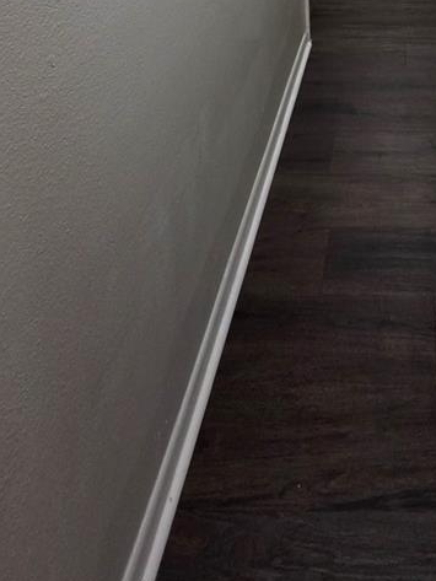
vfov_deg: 38.2
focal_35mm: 33
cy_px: -141
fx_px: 554
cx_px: 394
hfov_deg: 39.8
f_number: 1.9
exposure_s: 1/120
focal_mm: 2.2
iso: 200
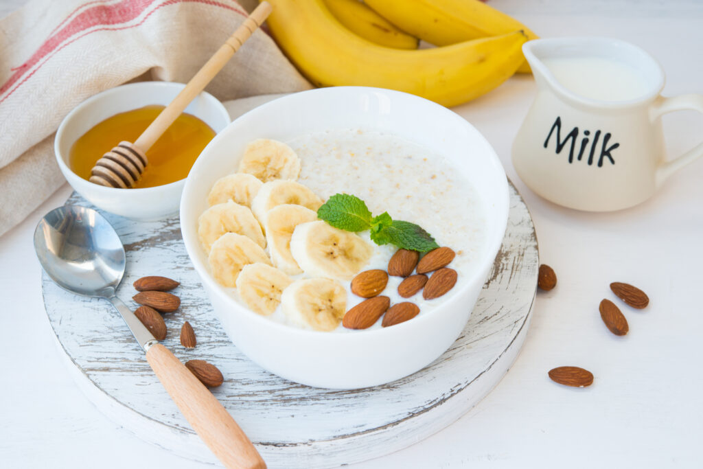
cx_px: 352
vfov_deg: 22.6
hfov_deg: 33.4
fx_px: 1172
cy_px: 234
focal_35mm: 60
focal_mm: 60
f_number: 9
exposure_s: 1/80
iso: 200
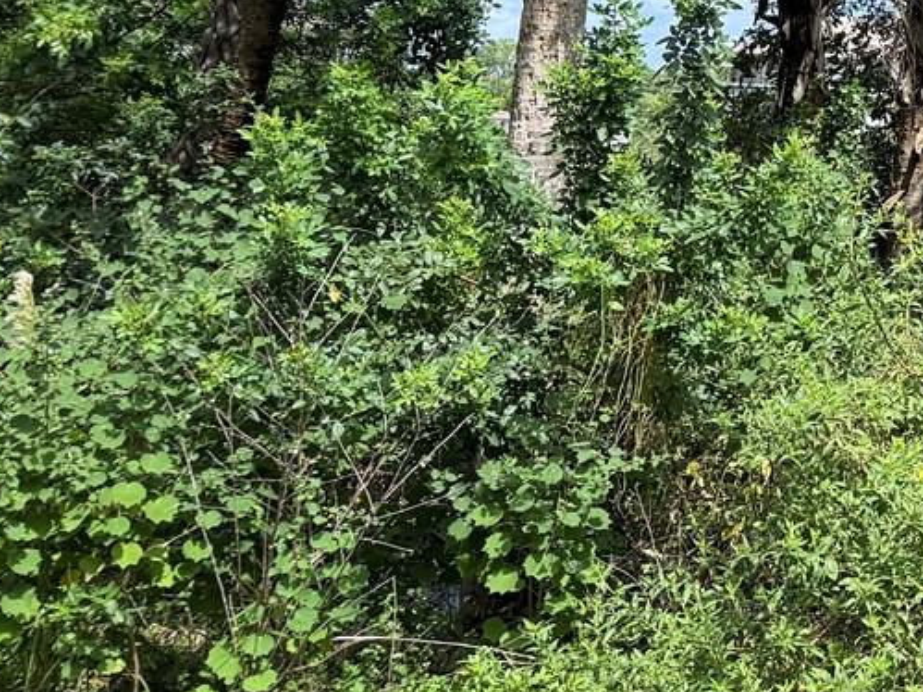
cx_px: 1452
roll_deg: -2.5
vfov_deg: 18.4
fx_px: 2053
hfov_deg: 20.8
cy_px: -59
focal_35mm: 77
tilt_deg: +6.1
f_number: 1.78
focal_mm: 6.76
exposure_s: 1/1585
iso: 100
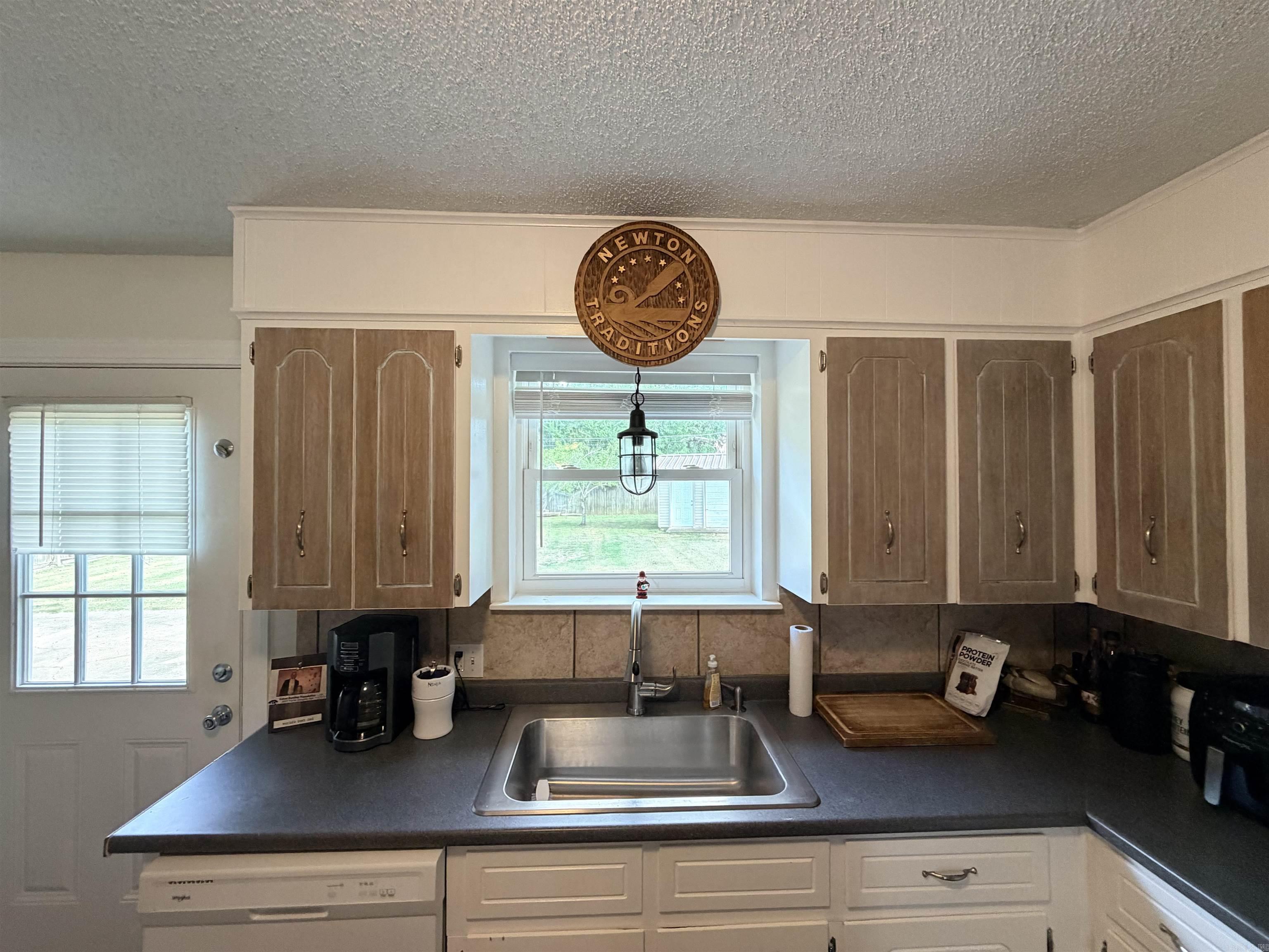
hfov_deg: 102.1
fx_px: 513
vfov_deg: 85.7
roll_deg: +0.3
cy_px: 476
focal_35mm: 14
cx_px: 634
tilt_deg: -0.7
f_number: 2.2
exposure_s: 1/60
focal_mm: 2.22
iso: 320
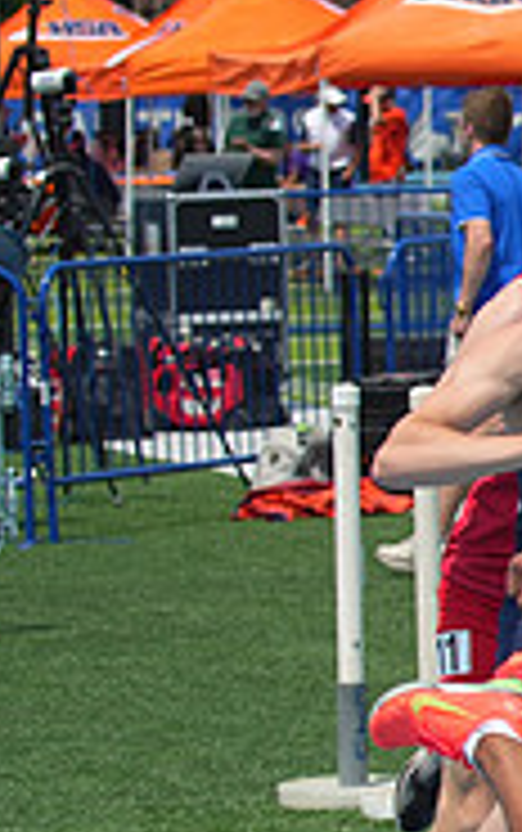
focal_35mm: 319
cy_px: 623
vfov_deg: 6.6
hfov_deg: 4.0
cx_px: 1269
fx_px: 7244
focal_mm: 100
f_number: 5.6
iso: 400
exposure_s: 1/3200
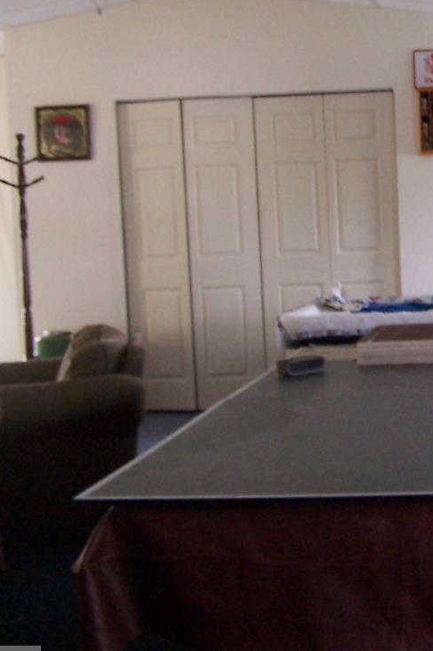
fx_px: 1408
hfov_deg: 16.7
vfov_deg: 25.9
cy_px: 216
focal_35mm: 78
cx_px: 527
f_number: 2.8
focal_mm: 6.3
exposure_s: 1/20
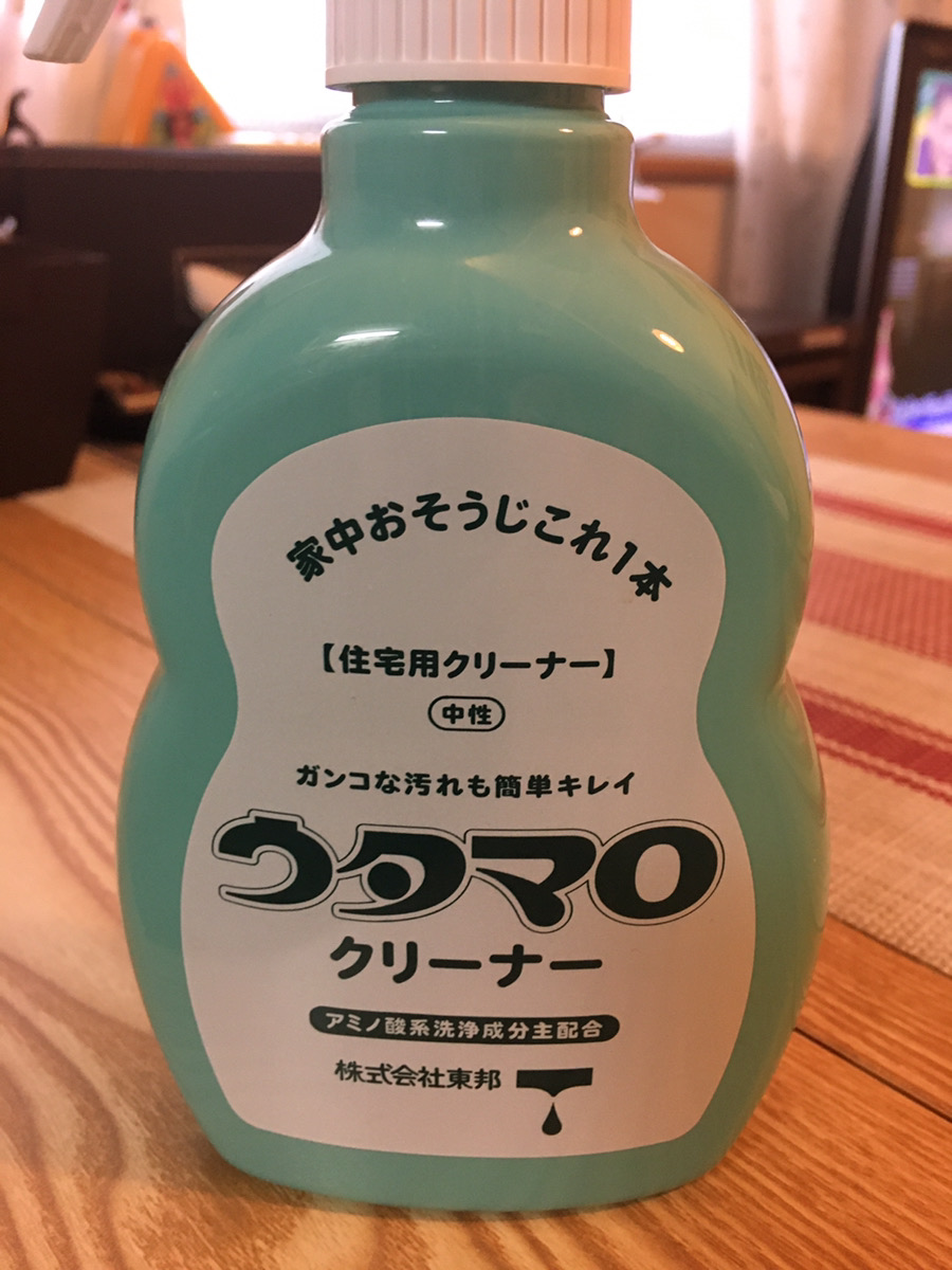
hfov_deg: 48.2
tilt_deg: -25.4
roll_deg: -2.6
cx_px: 476
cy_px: 635
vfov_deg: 61.7
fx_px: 1063
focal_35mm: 29
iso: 200
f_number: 2.2
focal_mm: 4.15
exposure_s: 1/17
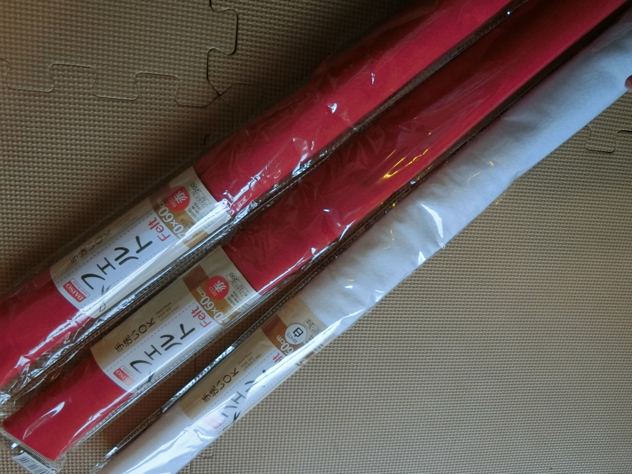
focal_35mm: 25
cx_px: 316
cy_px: 237
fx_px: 456
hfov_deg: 69.4
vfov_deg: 54.9
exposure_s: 1/80
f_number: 3.5
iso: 400
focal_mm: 4.5
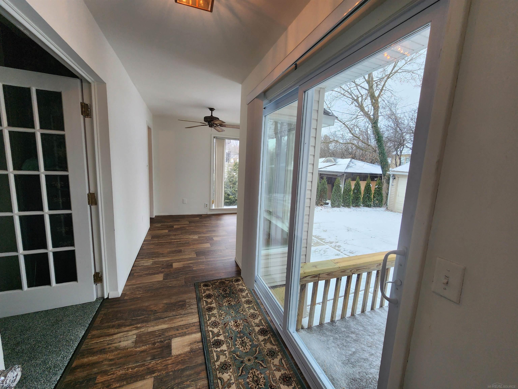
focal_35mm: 13
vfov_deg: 89.9
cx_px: 259
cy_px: 194
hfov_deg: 106.2
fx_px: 195
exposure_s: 1/60
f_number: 2.2
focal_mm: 2.2
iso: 125
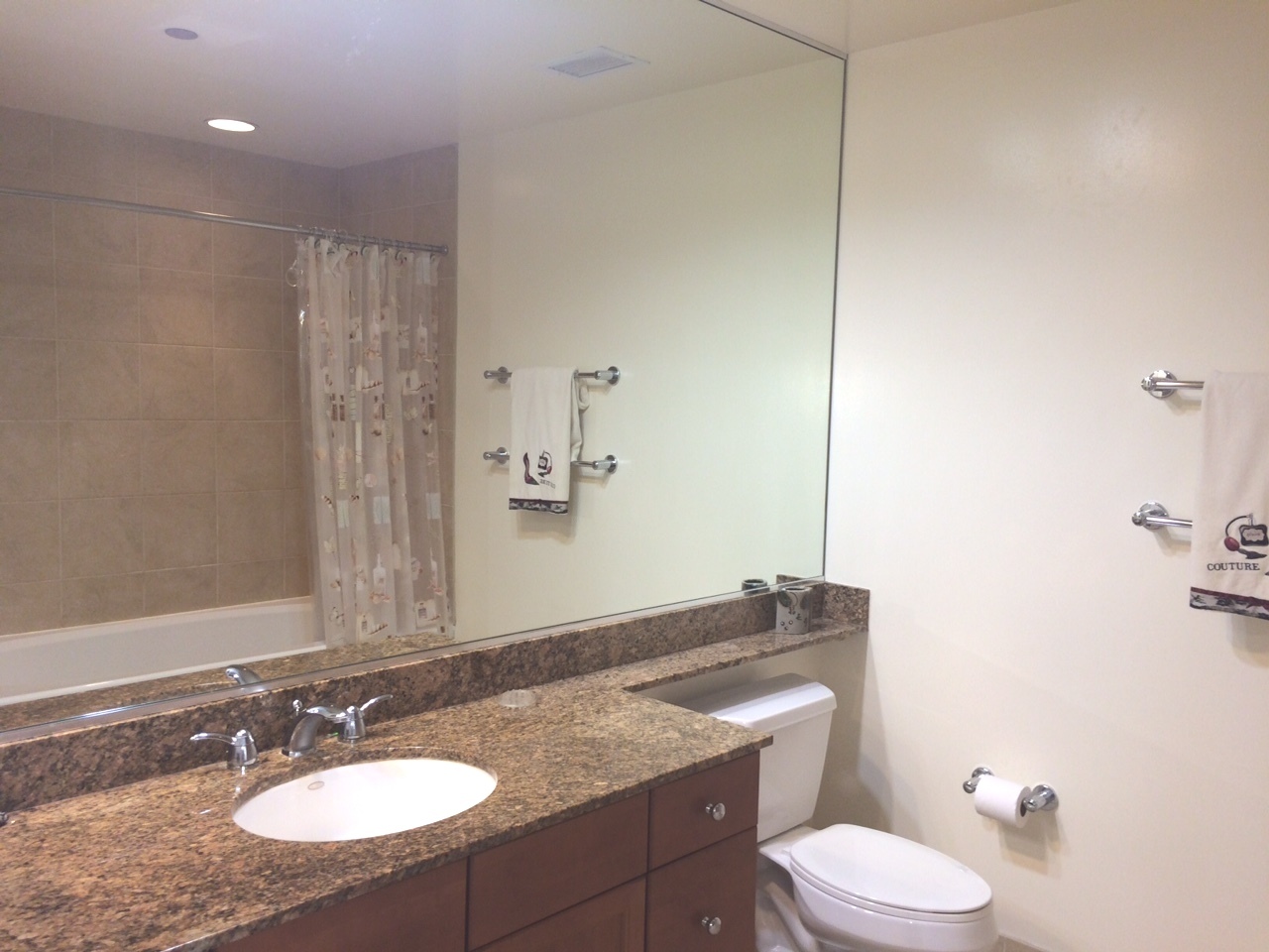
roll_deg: -1.7
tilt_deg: -4.9
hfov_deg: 61.7
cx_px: 634
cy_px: 476
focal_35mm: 29
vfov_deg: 48.2
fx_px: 1063
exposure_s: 1/30
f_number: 2.2
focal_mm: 4.15
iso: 50
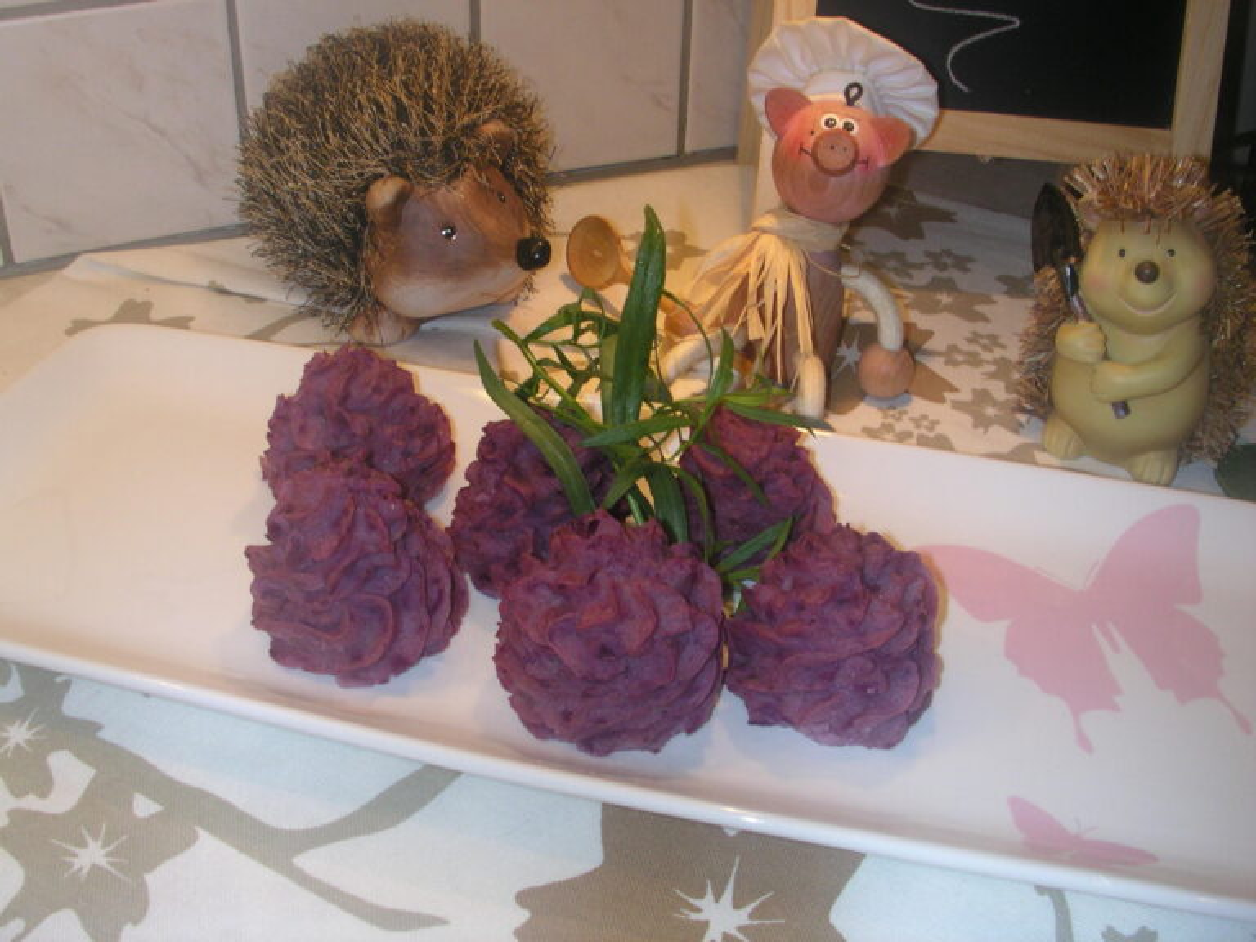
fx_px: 1343
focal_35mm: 37
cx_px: 628
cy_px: 471
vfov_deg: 38.7
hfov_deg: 50.1
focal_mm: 5.6
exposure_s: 1/30
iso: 100
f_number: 4.5
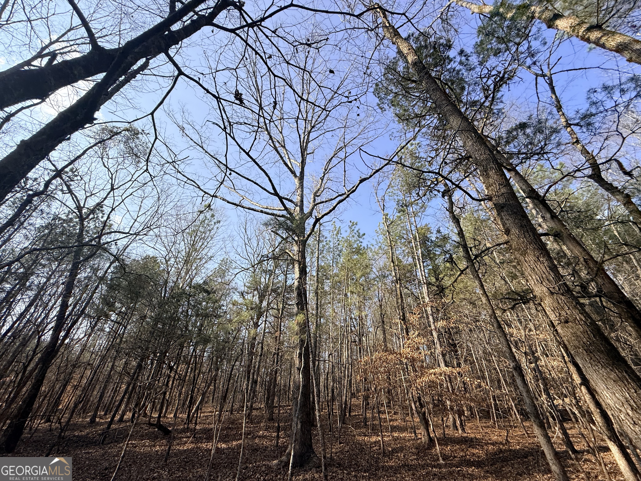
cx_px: 320
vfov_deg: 85.7
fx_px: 259
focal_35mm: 14
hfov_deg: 102.1
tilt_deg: +36.9
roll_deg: -2.9
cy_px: 240
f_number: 2.2
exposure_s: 1/1017
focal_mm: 2.22
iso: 50
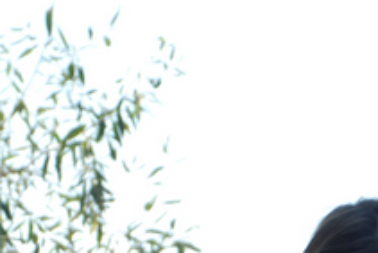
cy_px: 420
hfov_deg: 6.2
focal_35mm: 330
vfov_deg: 4.1
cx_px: 392
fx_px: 3467
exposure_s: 1/160
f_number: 5.3
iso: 100
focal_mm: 58
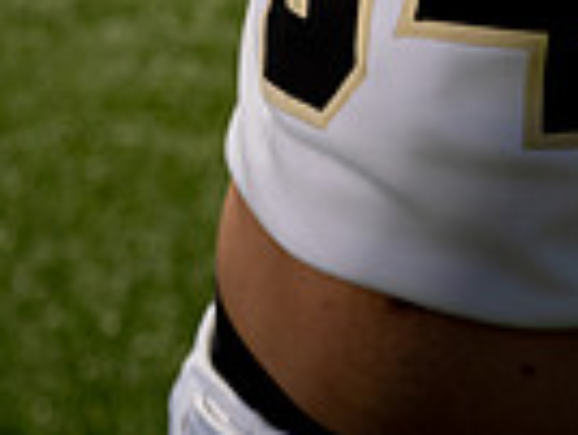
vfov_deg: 9.5
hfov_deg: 13.9
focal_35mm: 142
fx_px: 2375
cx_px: 388
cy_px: -530
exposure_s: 1/1250
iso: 100
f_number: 4.5
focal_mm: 44
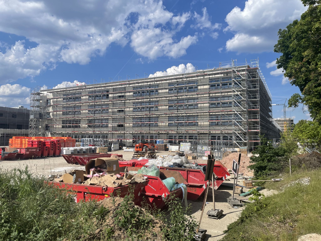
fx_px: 241
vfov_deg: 53.1
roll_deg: -0.5
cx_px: 160
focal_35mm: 26
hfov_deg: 67.3
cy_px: 120
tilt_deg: +3.7
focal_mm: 4.2
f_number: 1.6
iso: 32
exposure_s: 1/5051
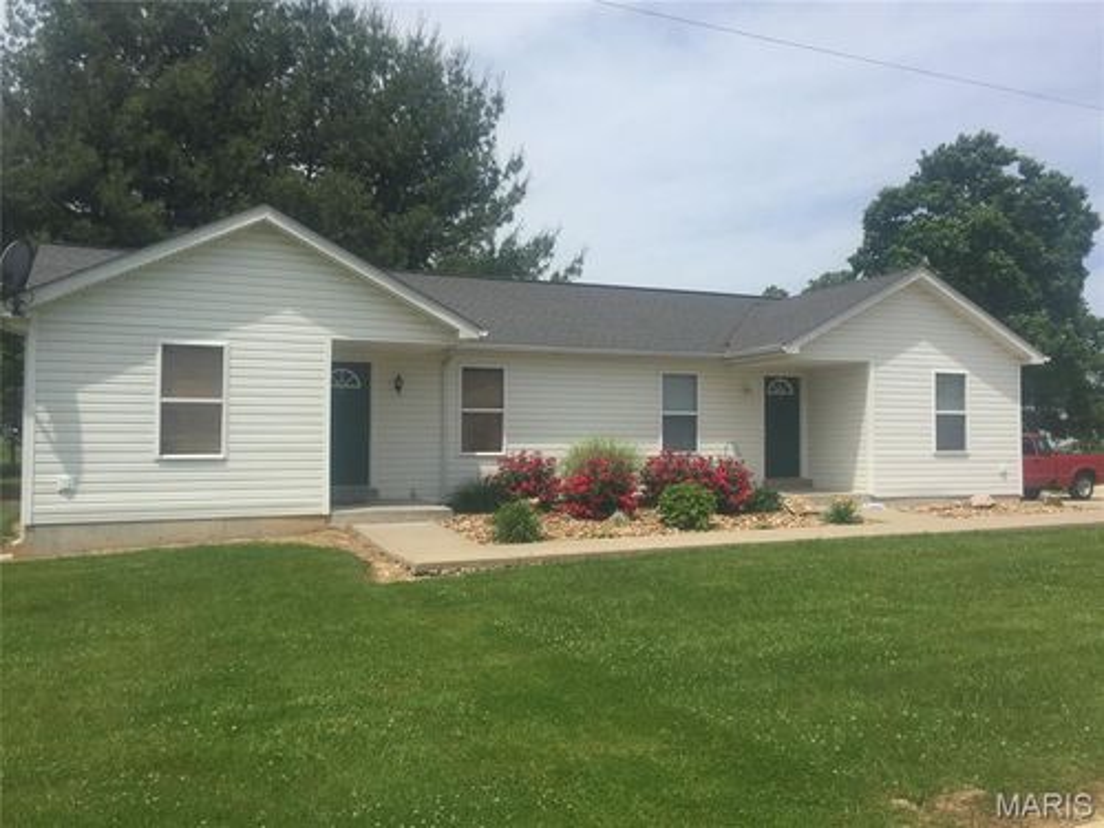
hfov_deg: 61.7
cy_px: 414
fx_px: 925
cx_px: 552
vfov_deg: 48.2
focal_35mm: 29
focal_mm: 4.15
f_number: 2.2
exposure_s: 1/3049
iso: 32
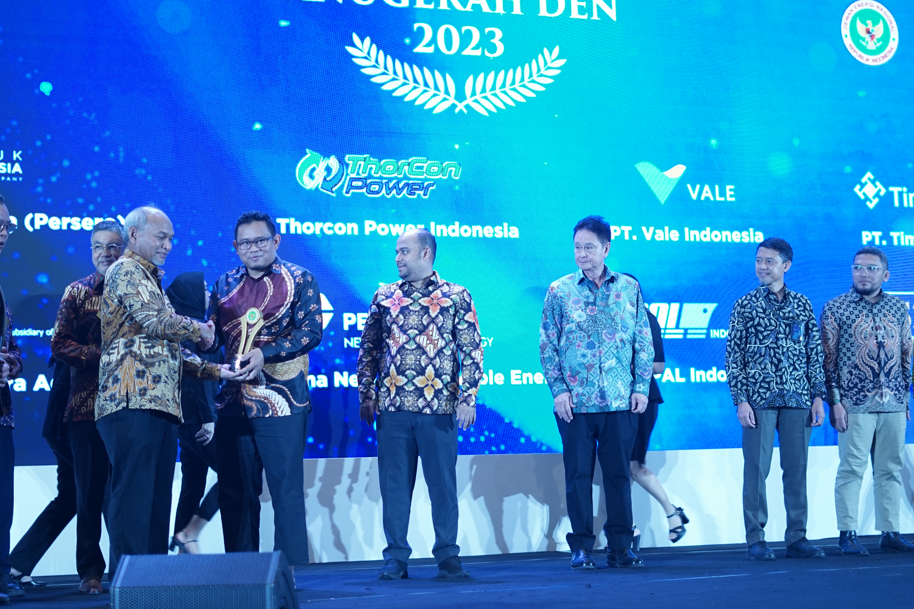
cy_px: 275
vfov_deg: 21.9
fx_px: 1574
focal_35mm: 62
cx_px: 417
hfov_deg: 32.4
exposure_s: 1/160
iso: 640
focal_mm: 50
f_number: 1.8
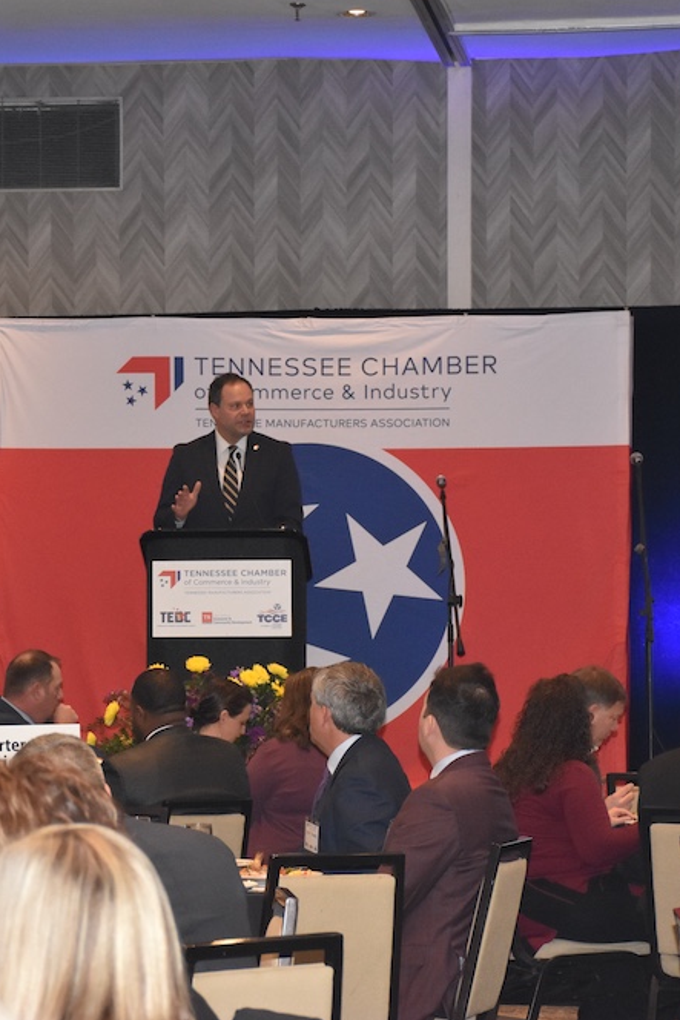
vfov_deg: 14.7
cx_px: 218
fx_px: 3964
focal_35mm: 140
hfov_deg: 9.8
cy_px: 511
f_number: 5.6
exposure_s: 1/60
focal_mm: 62
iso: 1600
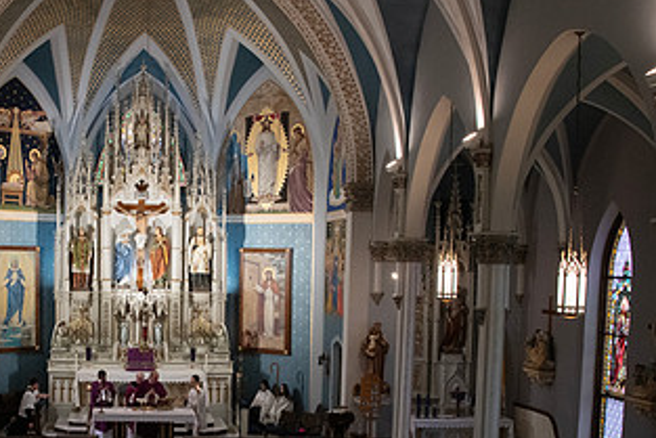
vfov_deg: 24.7
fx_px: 984
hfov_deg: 36.1
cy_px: 347
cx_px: 168
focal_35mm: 54
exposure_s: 1/100
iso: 4000
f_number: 10
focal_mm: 28
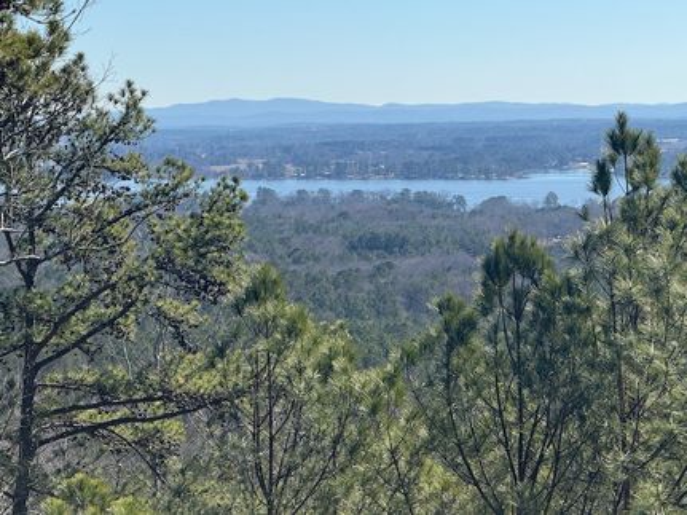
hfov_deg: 16.4
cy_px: 258
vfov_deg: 12.3
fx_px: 2381
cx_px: 344
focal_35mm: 120
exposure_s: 1/1318
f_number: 2.8
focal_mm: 15.66
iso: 50
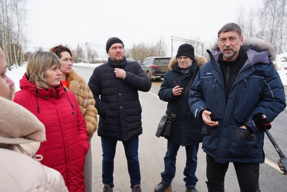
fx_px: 231
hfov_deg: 63.7
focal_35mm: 29
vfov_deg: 45.0
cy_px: 96
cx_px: 144
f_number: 5.6
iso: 800
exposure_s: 1/320
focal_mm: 29
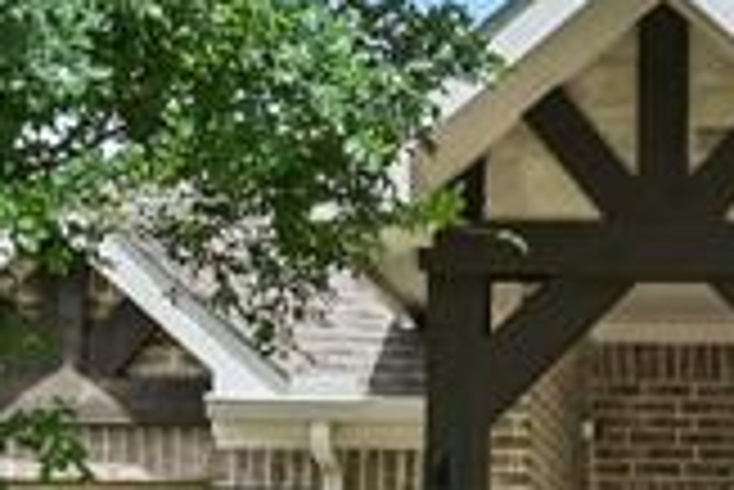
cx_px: 1067
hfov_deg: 14.3
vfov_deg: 9.9
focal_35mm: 135
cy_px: 701
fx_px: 2758
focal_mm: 21.5
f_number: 9
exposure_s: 1/400
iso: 250
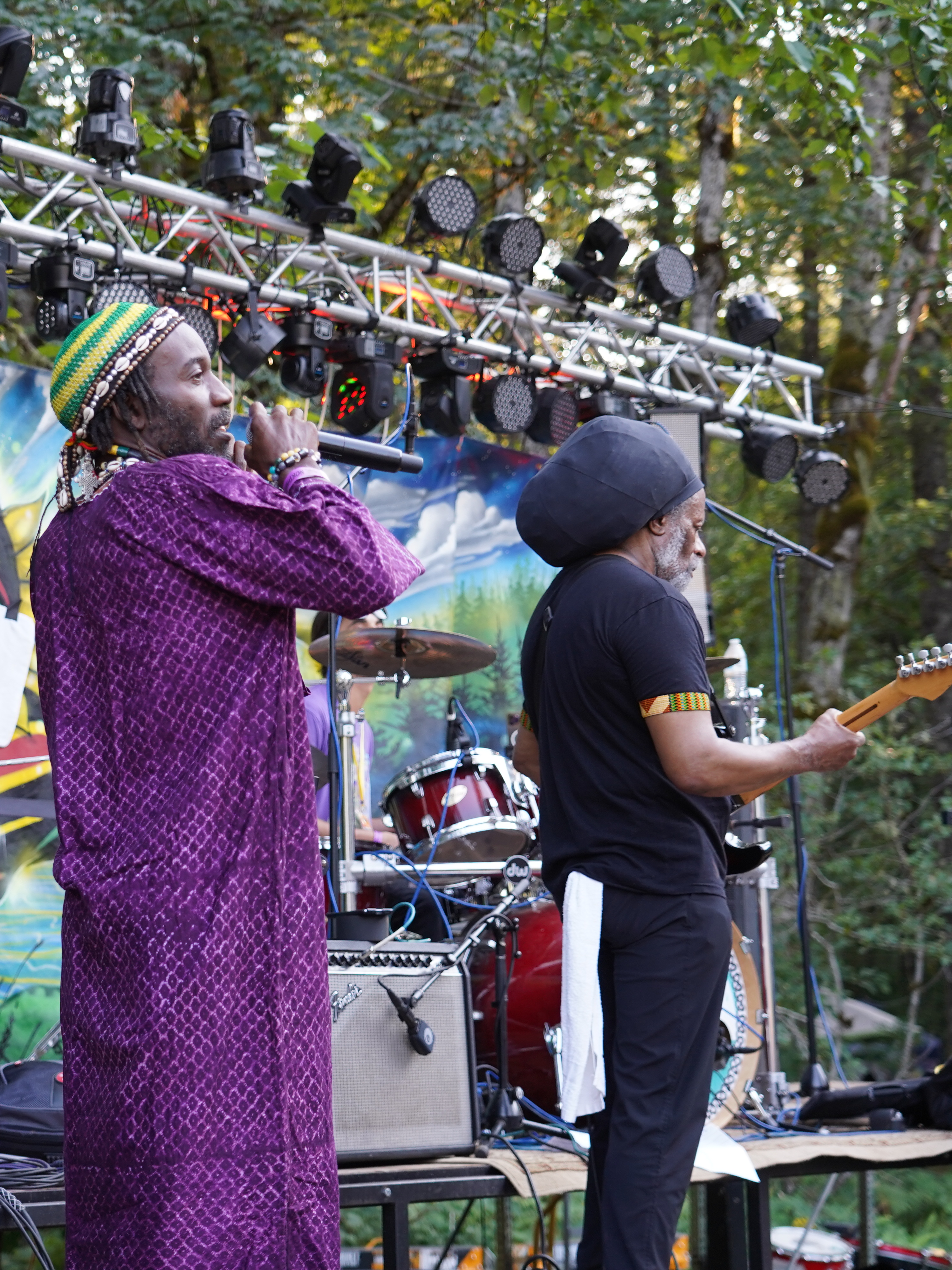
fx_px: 2860
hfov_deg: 18.8
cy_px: 635
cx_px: 257
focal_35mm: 78
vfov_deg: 25.0
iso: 500
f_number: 4
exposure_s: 1/160
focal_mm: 54
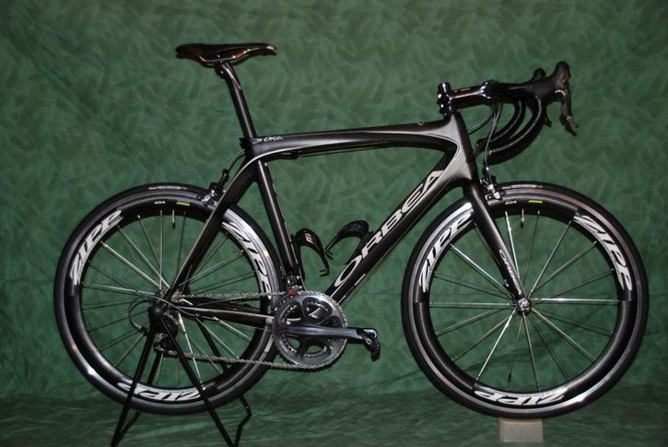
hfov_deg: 41.1
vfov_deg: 28.1
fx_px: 892
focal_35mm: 48
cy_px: 224
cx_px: 334
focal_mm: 32
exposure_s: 1/60
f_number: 4.2
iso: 400
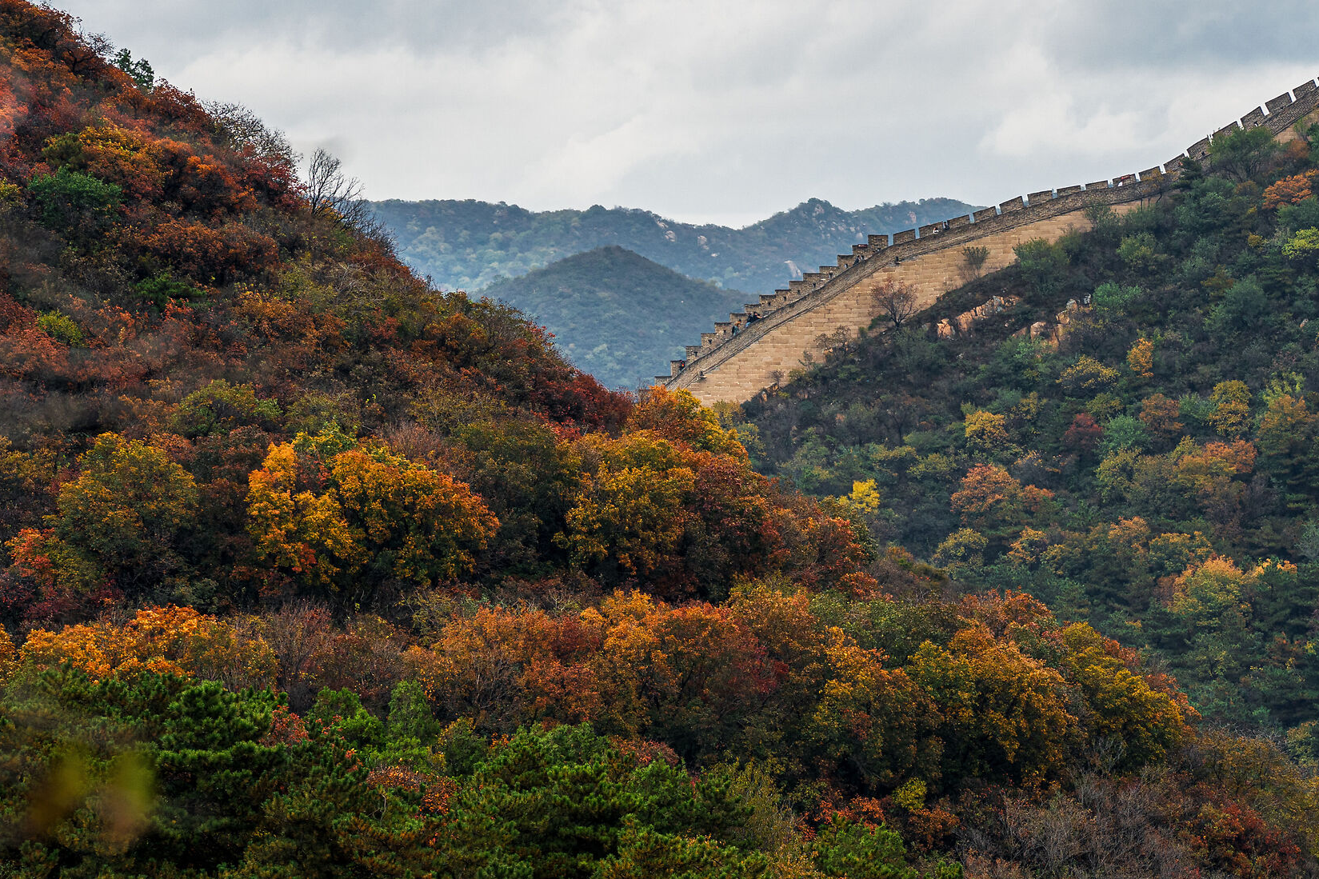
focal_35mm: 262
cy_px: 416
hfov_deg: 7.9
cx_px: 829
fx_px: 9598
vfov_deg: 5.2
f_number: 8
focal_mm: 180
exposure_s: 1/200
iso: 320
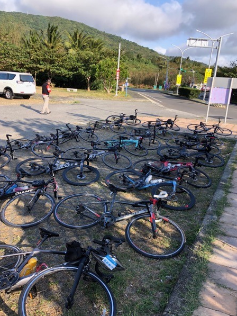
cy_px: 168
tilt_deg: -15.6
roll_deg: -3.3
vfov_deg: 59.9
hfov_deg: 46.8
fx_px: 274
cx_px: 120
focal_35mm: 30
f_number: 1.8
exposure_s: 1/269
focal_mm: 4
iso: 20
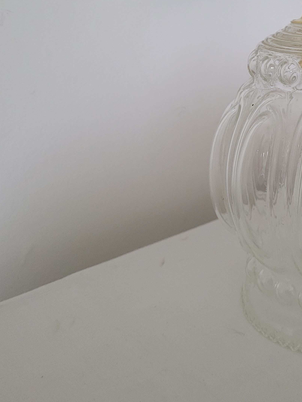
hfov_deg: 28.8
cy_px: 73
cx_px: 257
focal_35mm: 49
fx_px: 570
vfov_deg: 37.4
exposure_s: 1/50
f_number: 1.8
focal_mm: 5.4
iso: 640
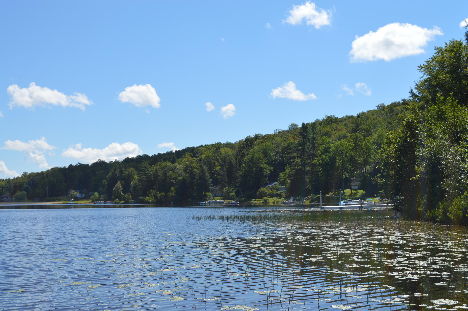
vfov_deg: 27.7
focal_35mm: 49
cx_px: 239
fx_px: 630
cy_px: 160
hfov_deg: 40.7
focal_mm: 31
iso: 100
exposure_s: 1/320
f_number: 9
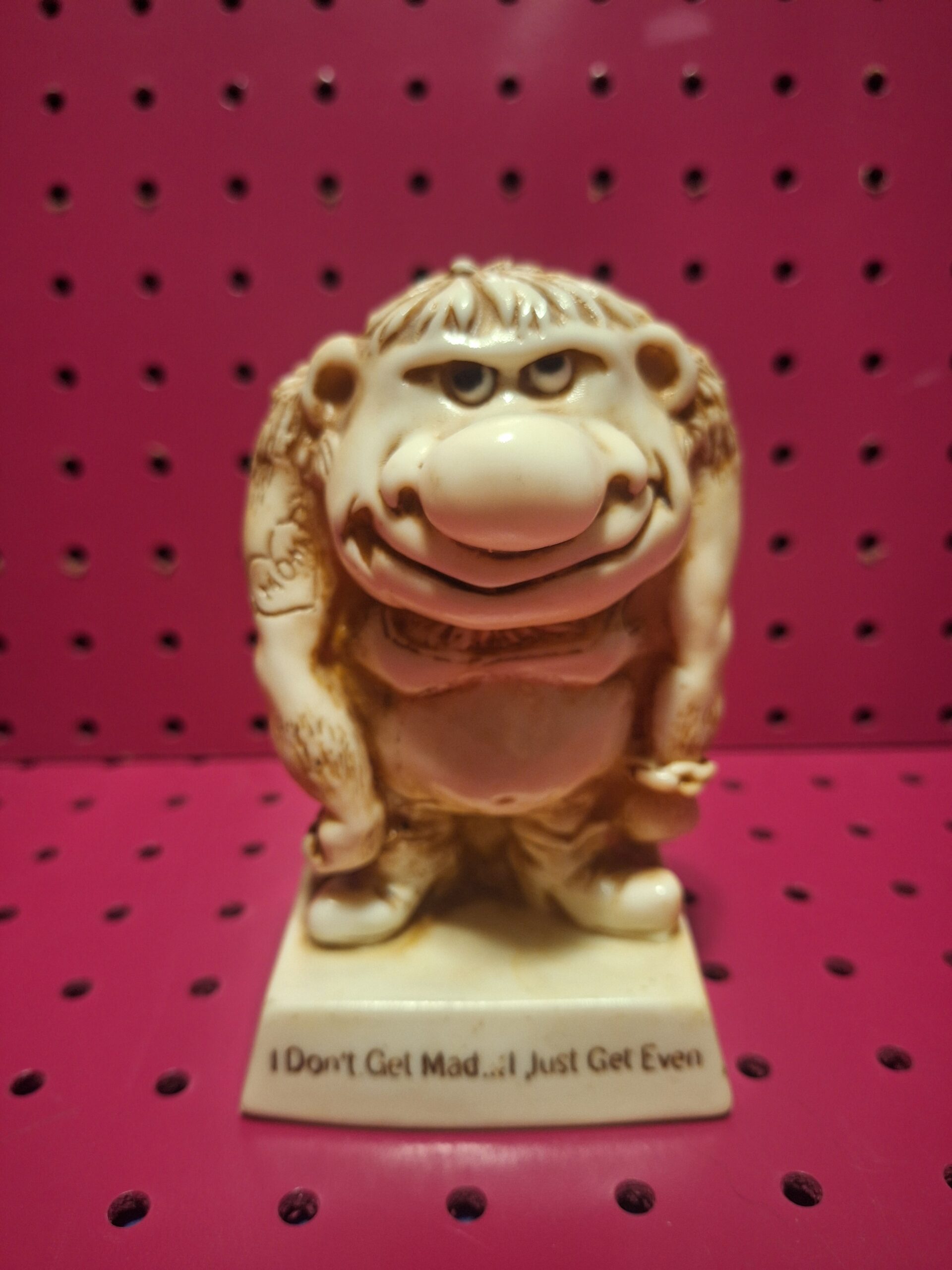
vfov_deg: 73.9
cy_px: 635
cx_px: 476
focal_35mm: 23
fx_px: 843
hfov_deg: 58.9
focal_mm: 5.54
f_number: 1.8
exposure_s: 1/24
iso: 320
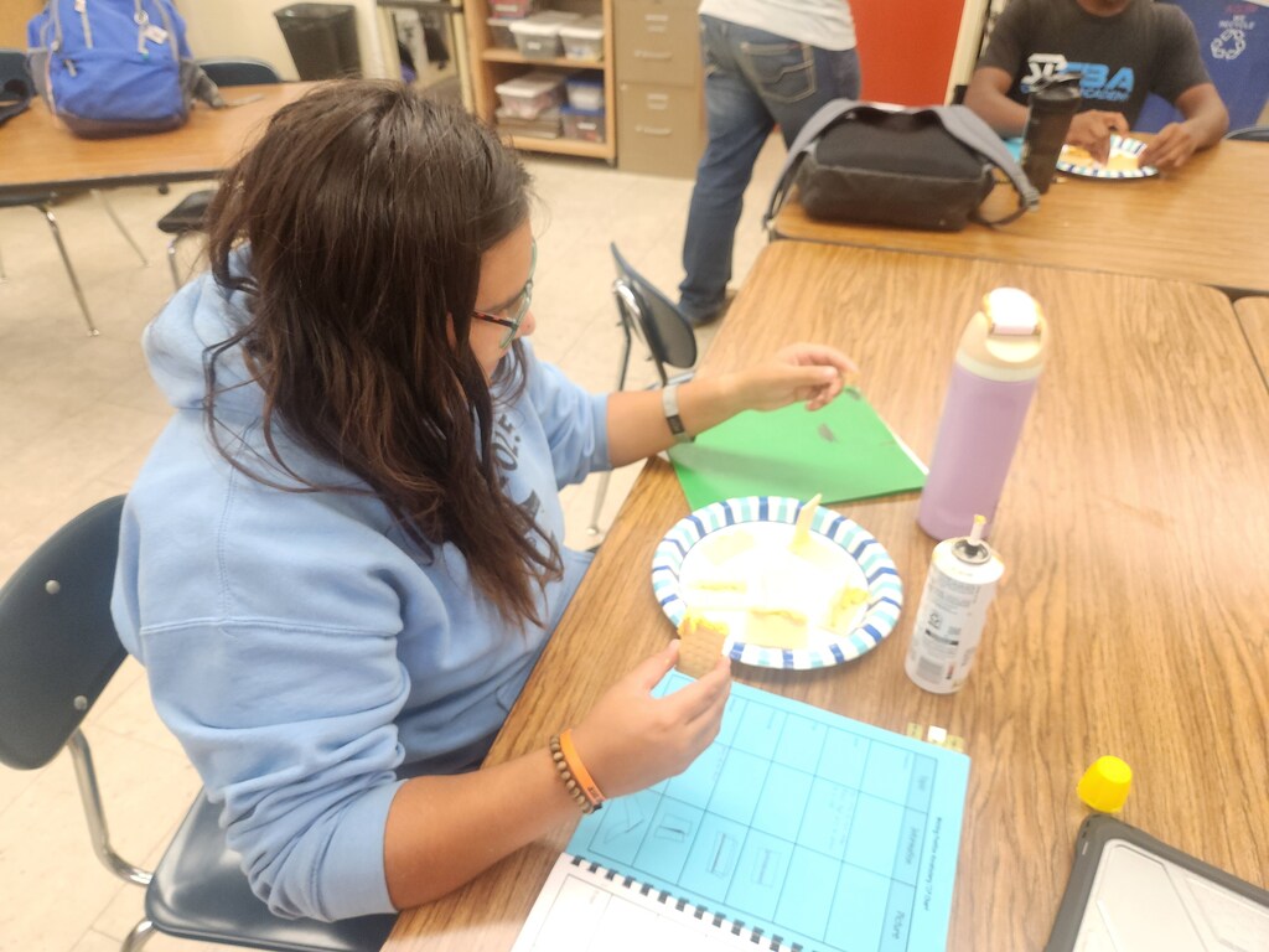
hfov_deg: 73.9
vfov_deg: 58.9
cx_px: 634
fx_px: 843
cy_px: 476
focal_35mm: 23
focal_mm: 5.4
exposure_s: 1/120
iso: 125
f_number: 1.8
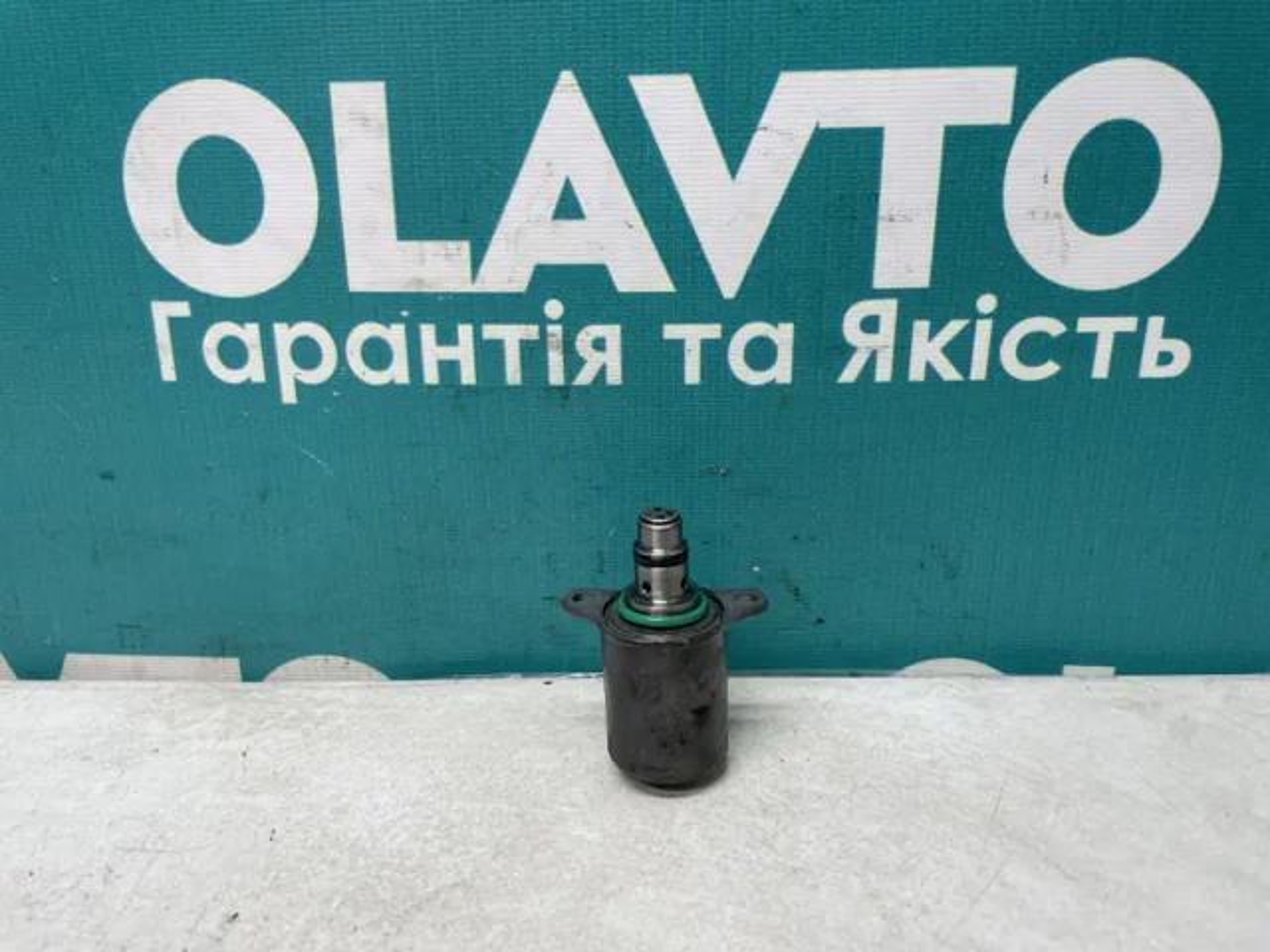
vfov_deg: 53.1
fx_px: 954
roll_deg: +1.0
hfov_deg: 67.3
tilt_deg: -18.2
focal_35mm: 26
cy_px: 476
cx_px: 635
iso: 80
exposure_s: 1/100
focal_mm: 4.2
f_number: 1.6
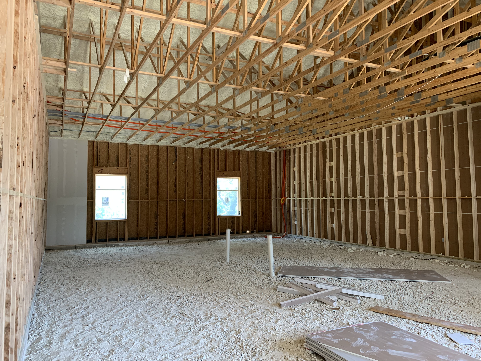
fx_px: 361
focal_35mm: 26
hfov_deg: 67.3
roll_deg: +0.9
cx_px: 240
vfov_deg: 53.1
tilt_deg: +3.0
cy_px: 180
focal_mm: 4.25
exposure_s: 1/60
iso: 160
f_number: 1.8
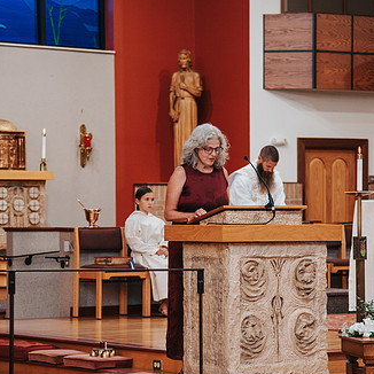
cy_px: 204
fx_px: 1785
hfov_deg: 12.0
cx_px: 234
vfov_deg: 12.0
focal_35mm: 146
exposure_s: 1/200
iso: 1000
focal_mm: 95
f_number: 4
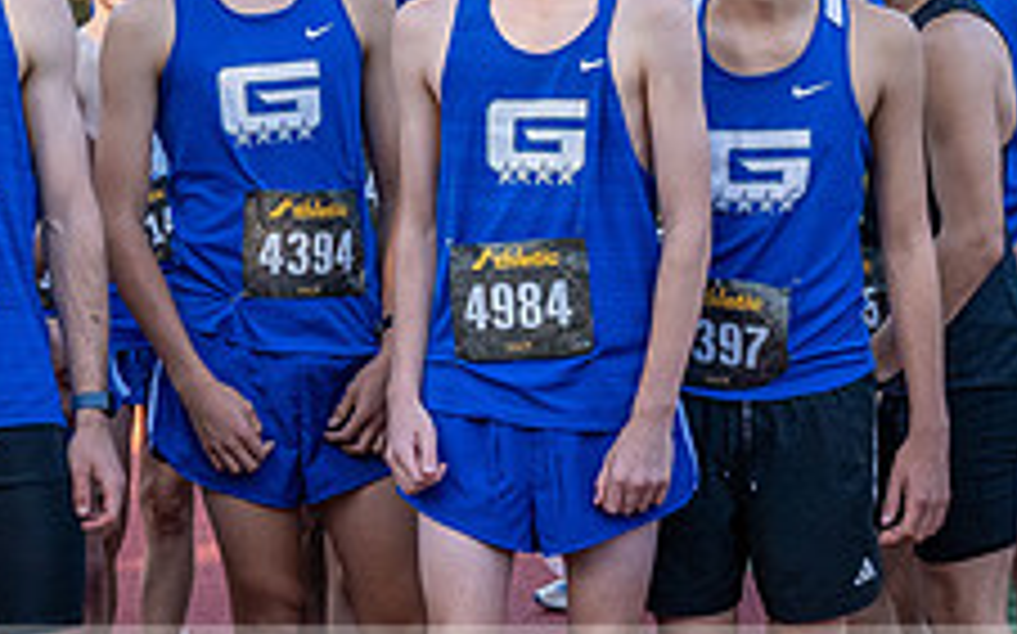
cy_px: 291
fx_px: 3214
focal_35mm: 116
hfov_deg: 17.9
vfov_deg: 11.3
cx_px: 255
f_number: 5.6
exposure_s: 1/800
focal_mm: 24
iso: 1000
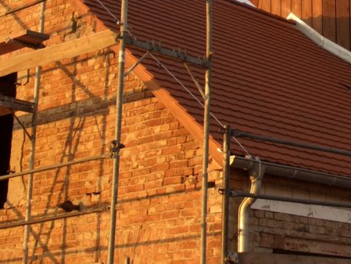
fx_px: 994
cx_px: 358
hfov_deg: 19.4
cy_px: 25
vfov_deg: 14.9
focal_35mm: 98
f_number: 3.4
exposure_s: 1/160
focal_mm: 9.2
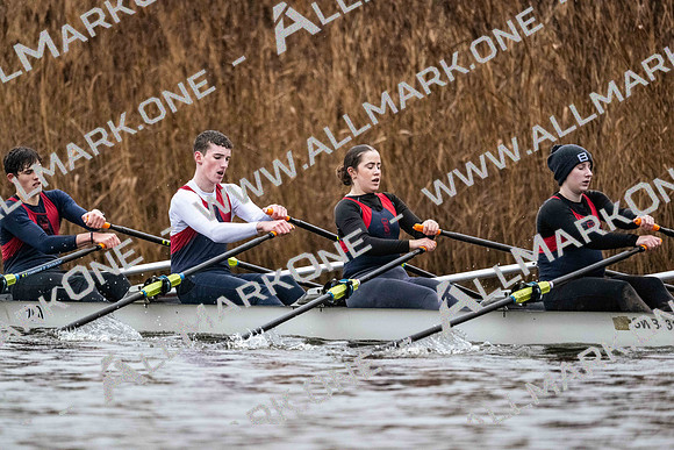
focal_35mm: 400
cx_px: 337
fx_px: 7490
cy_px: 225
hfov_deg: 5.2
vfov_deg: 3.4
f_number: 4.5
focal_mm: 400
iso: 6400
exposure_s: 1/1600
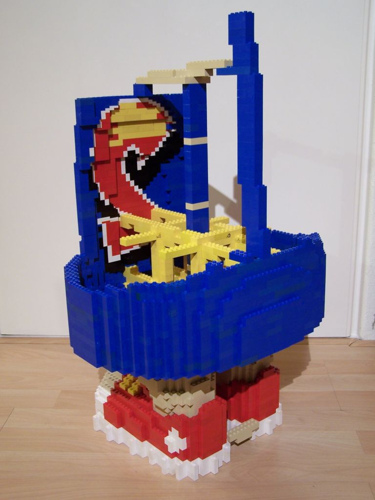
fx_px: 578
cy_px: 250
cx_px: 188
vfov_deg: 46.8
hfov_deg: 36.0
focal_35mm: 40
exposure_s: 1/2
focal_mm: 6.7
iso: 80
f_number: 2.8
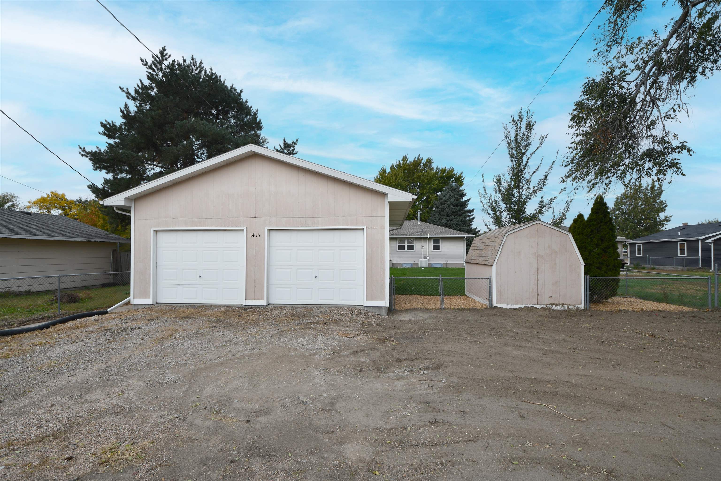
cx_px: 360
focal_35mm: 15
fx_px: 300
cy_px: 240
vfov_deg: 77.3
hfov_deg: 100.4
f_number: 6.3
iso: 64
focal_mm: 10
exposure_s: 1/160
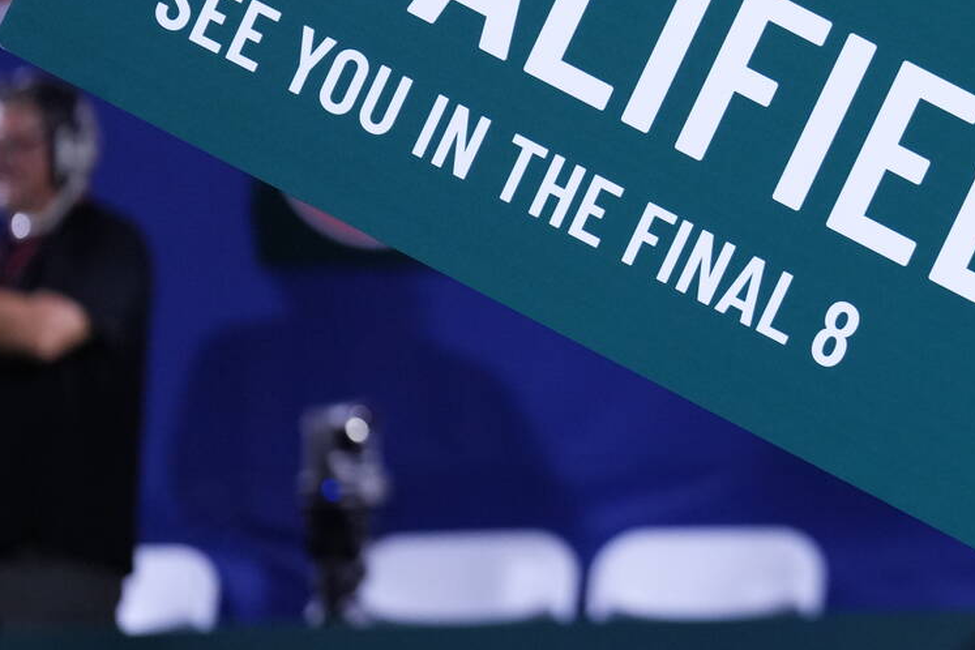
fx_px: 9533
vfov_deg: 3.9
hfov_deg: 5.8
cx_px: 1190
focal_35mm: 352
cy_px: 131
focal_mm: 137
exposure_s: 1/1250
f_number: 2.8
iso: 2000
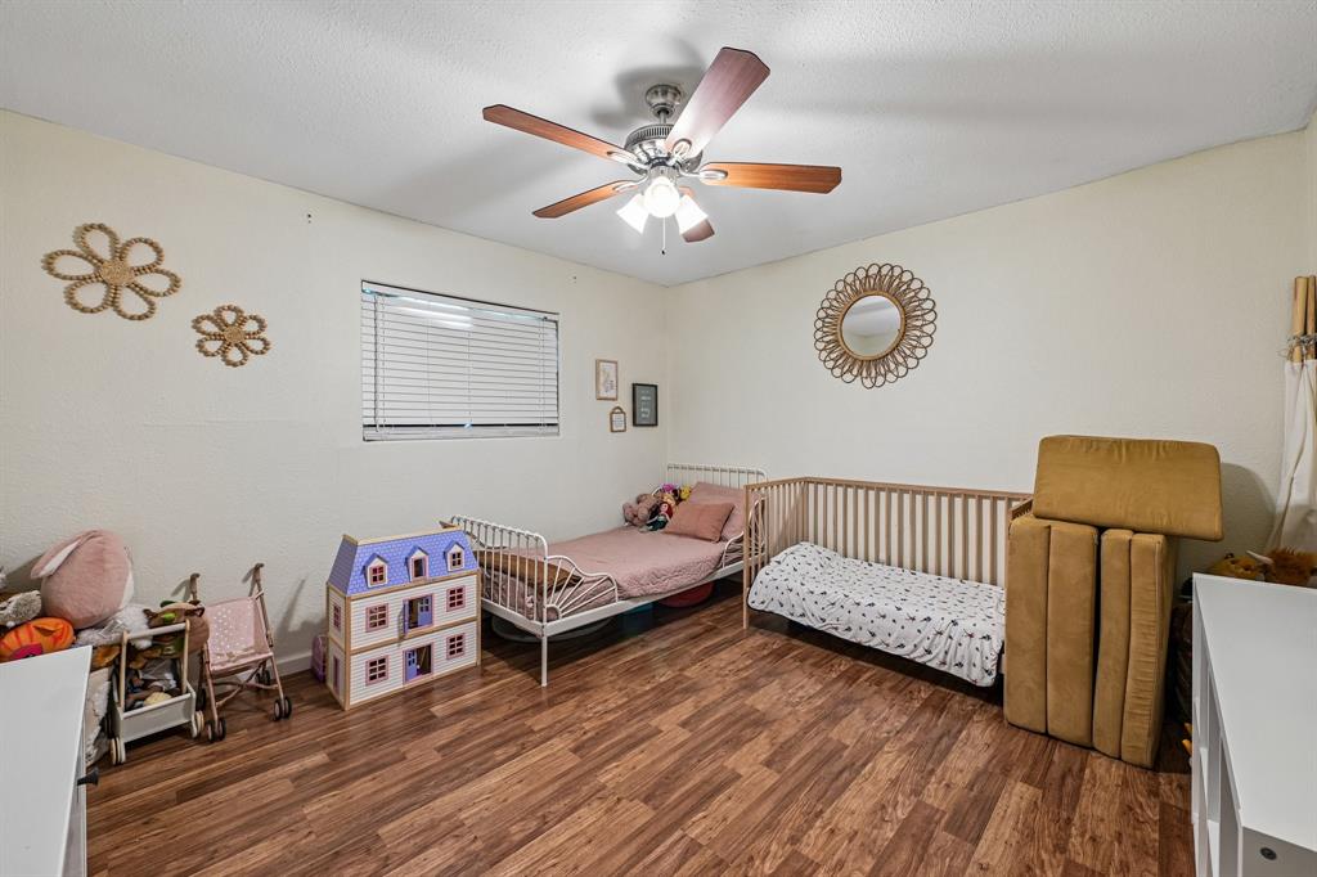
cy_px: 438
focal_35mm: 14
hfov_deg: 104.3
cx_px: 658
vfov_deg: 81.2
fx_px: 512
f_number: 8
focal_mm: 14
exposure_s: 1/4
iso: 400
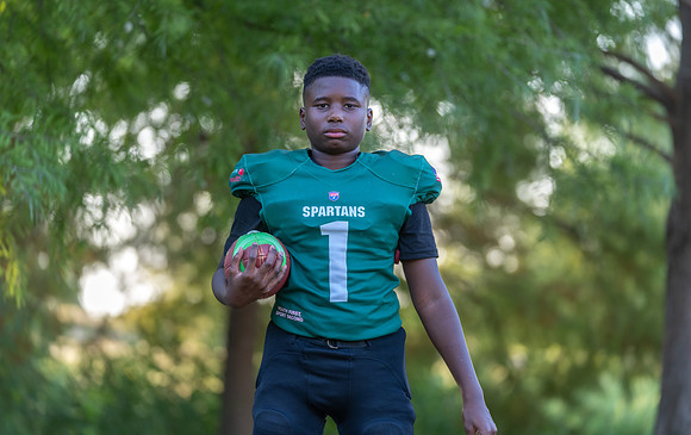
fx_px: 2570
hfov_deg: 15.3
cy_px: 198
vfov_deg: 9.7
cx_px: 353
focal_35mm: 136
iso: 250
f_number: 2.8
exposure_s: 1/320
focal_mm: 130
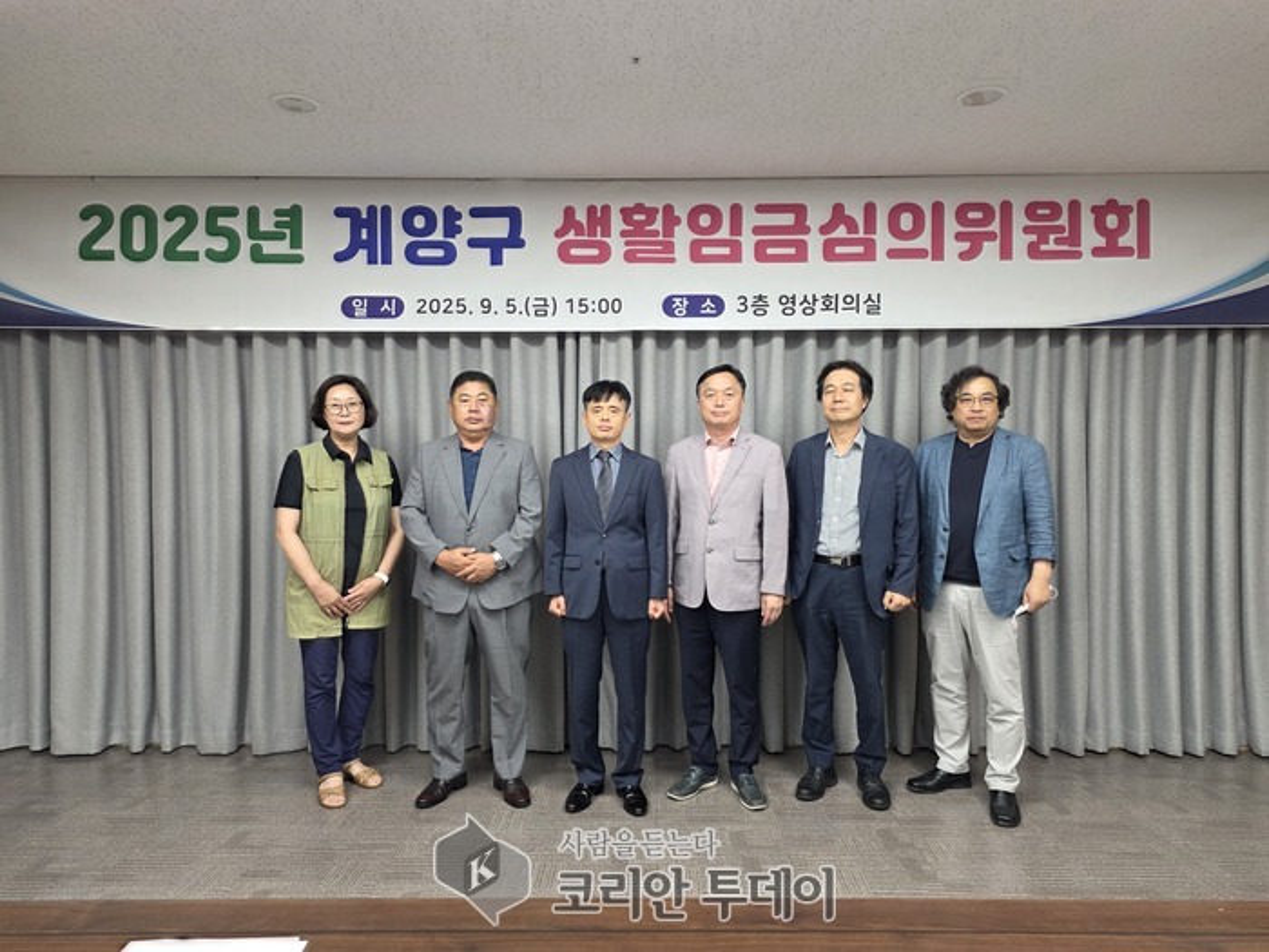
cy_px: 476
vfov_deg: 58.9
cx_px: 634
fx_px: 843
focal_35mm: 23
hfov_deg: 73.9
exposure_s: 1/120
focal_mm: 6.3
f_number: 1.7
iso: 400
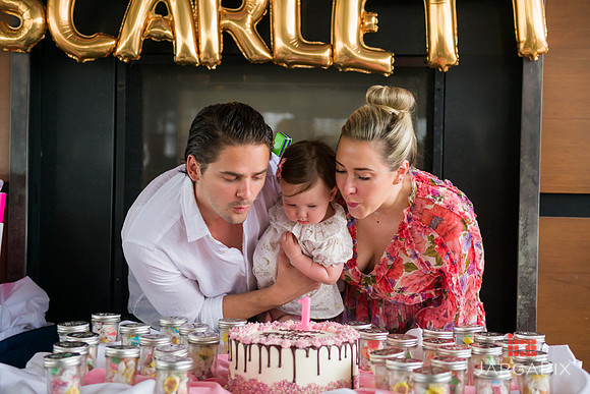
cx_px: 295
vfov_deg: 24.2
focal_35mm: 56
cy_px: 197
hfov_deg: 35.6
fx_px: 918
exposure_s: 1/200
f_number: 3.2
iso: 400
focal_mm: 56
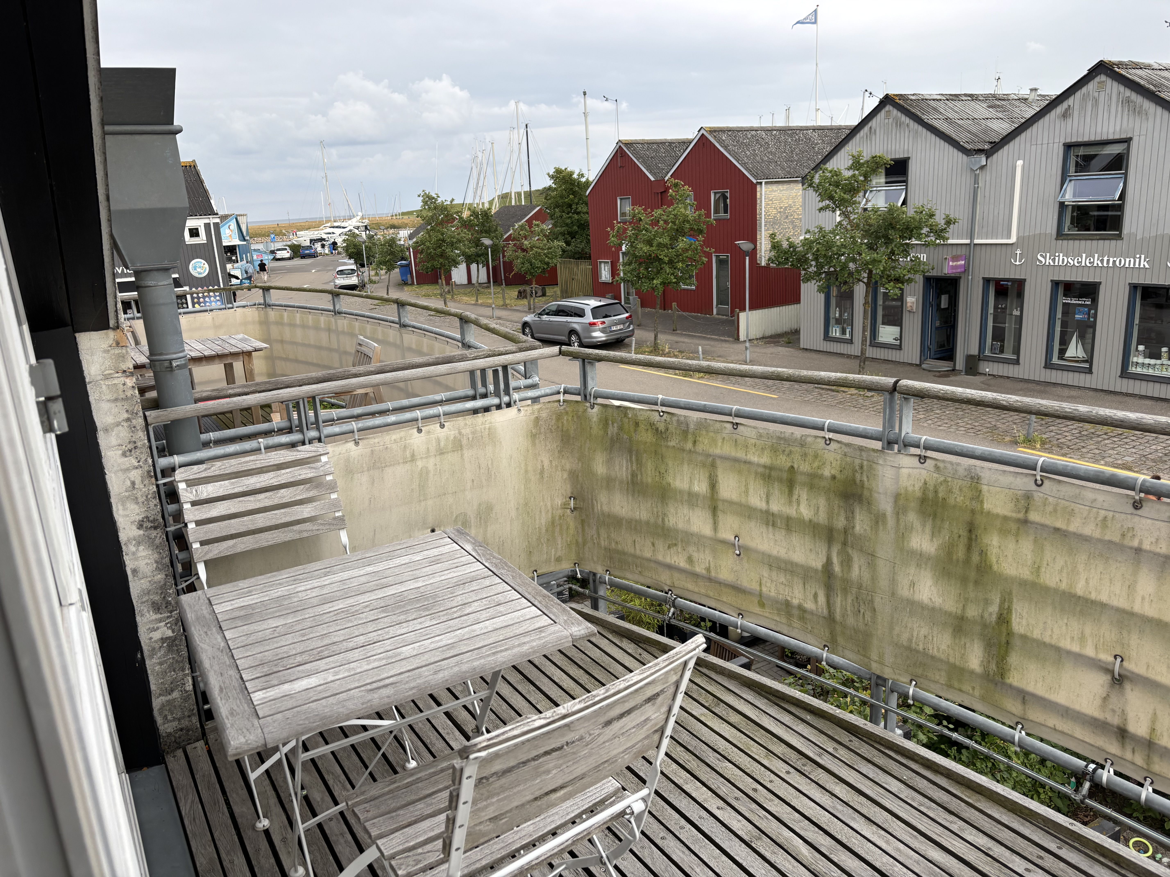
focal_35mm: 26
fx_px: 879
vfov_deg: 53.1
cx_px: 585
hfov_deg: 67.3
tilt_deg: -15.3
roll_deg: +3.5
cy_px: 438
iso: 50
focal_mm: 5.96
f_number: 1.6
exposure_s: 1/634
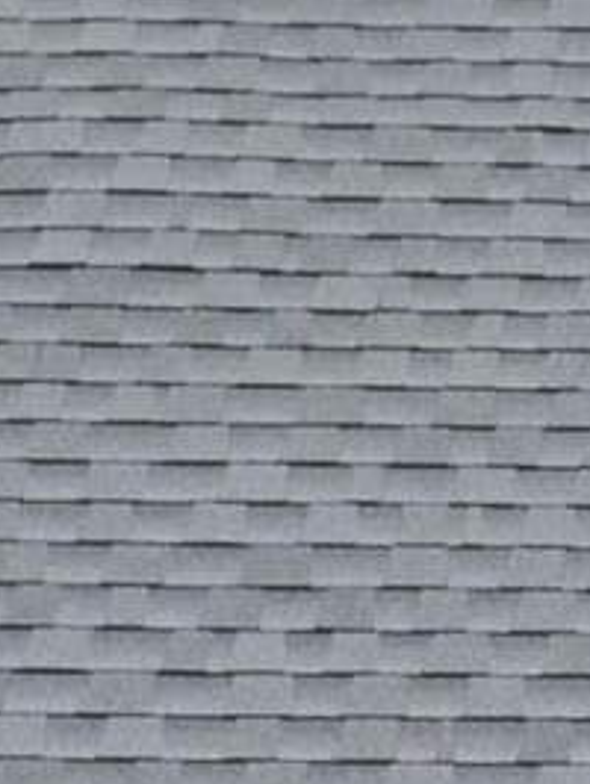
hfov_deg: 3.7
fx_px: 9053
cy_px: 1813
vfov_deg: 4.8
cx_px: 1392
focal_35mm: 399
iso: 110
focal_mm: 24
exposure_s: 1/250
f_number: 8
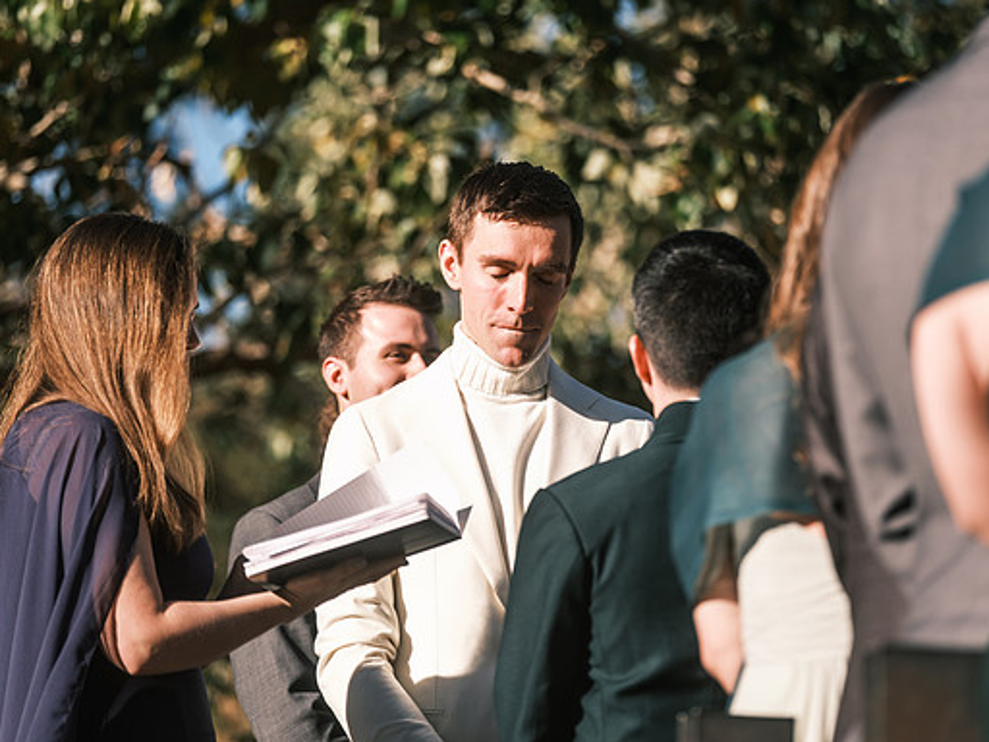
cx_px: 493
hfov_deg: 9.0
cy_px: 370
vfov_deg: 6.8
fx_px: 6286
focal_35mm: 220
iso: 200
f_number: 2.8
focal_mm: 134.4
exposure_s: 1/2000
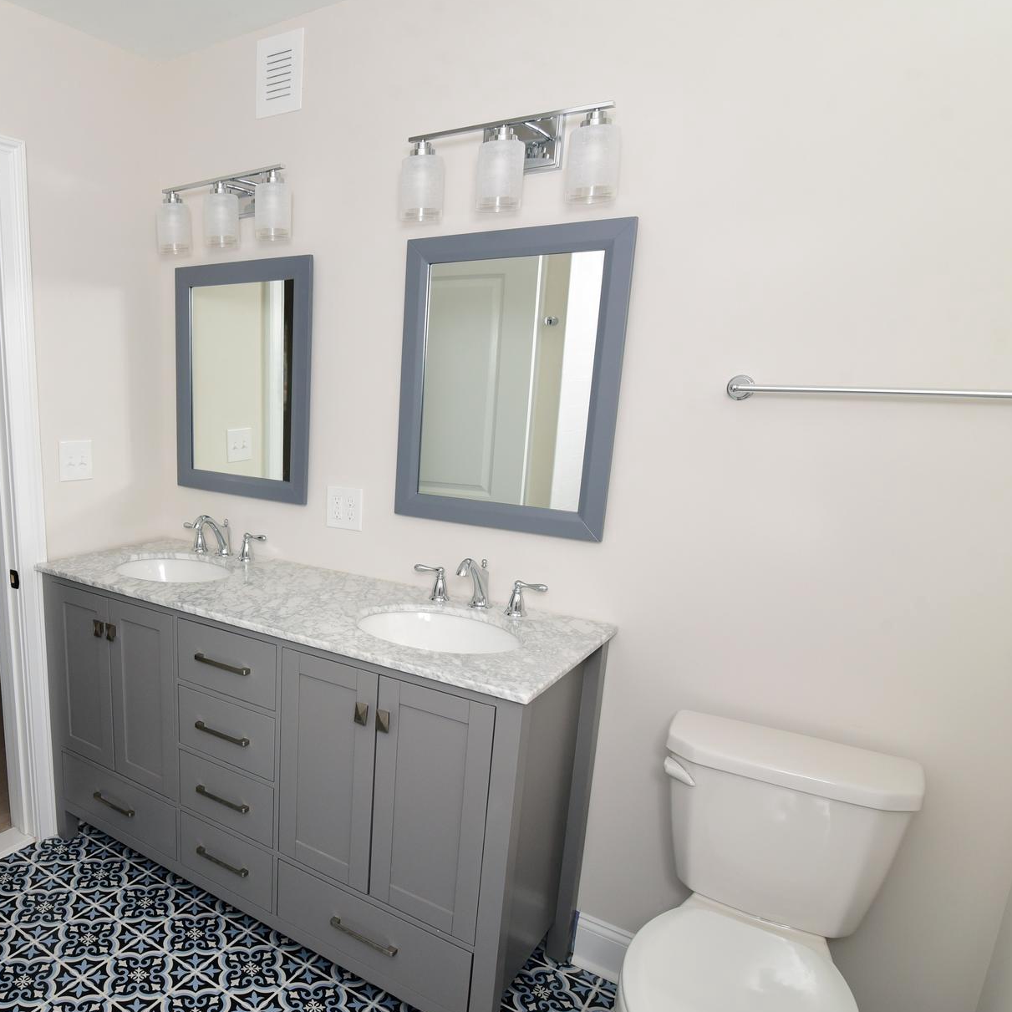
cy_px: 565
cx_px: 282
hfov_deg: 64.1
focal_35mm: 23
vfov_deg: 67.0
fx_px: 761
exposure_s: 1/200
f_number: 8
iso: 1000
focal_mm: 16
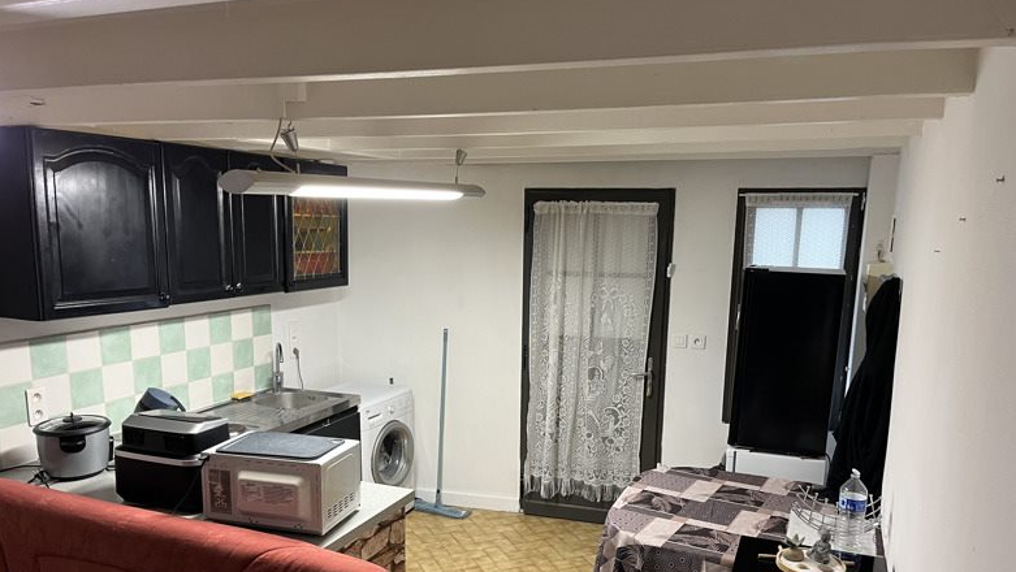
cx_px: 498
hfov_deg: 66.0
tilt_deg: -11.9
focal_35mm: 29
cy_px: 372
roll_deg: -0.6
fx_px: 782
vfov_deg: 39.8
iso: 160
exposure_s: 1/50
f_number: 1.6
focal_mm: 5.1
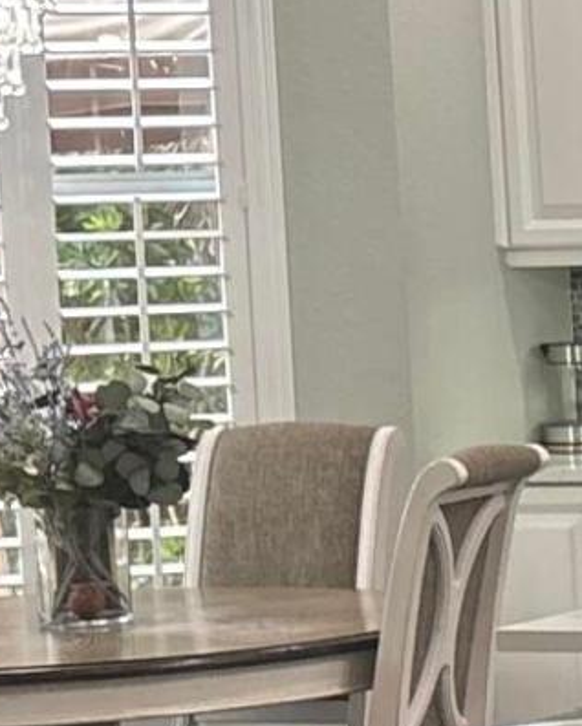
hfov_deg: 8.0
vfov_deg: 10.5
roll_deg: +2.4
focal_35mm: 184
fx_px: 3959
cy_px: 578
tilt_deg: -5.9
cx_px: 1232
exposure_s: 1/120
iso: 160
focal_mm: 5.96
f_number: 1.6
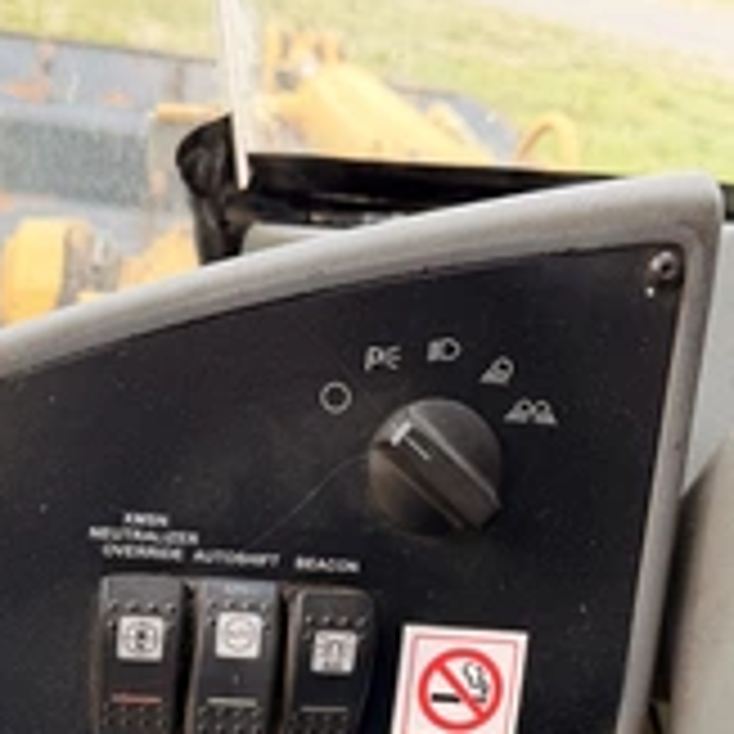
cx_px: 410
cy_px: 563
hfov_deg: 32.8
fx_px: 1247
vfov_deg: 32.1
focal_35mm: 52
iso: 80
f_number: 1.78
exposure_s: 1/225
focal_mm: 6.76
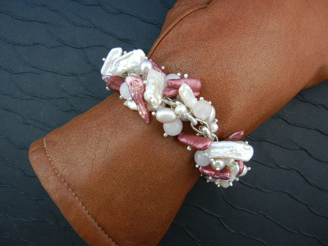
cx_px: 164
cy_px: 123
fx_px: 322
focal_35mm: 34
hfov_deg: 54.0
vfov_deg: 41.8
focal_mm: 6.2
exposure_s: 1/7.7
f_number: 3.6
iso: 200
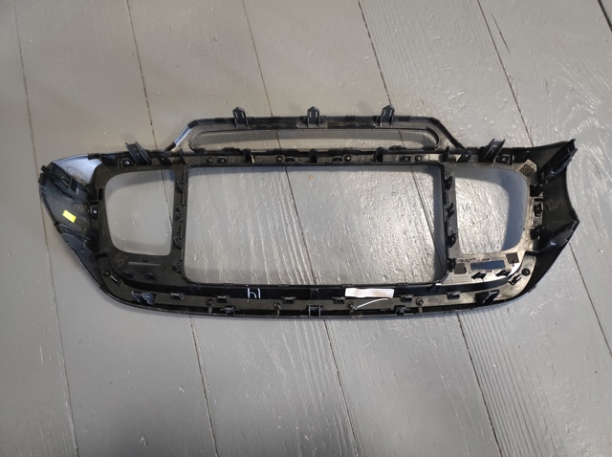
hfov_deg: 69.5
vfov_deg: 54.8
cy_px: 228
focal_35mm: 25
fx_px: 441
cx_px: 306
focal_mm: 4.7
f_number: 1.79
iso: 1521
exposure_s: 1/33
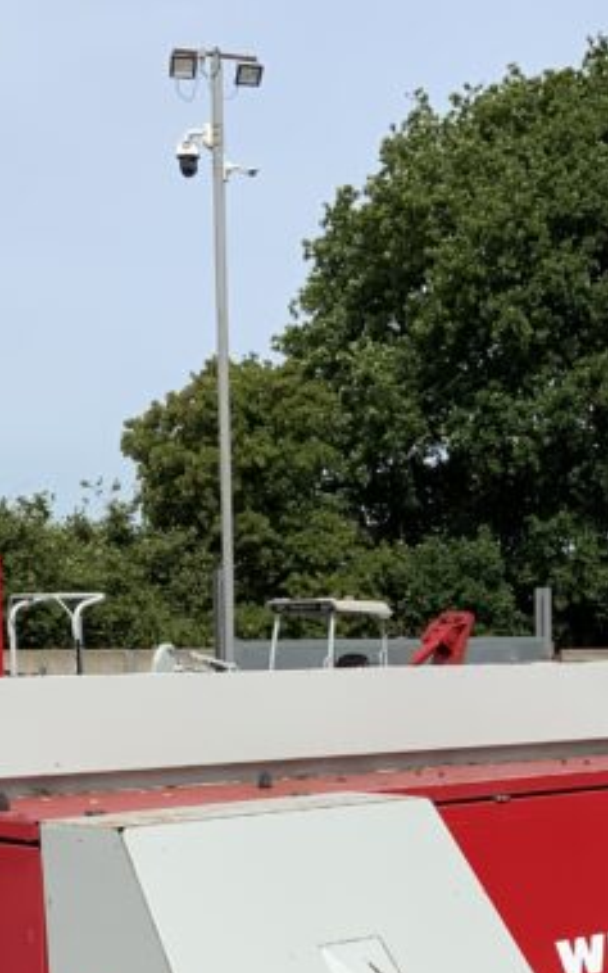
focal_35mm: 83
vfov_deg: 23.9
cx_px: 408
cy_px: 965
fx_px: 2200
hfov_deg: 15.7
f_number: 1.8
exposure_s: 1/2801
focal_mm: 3
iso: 20
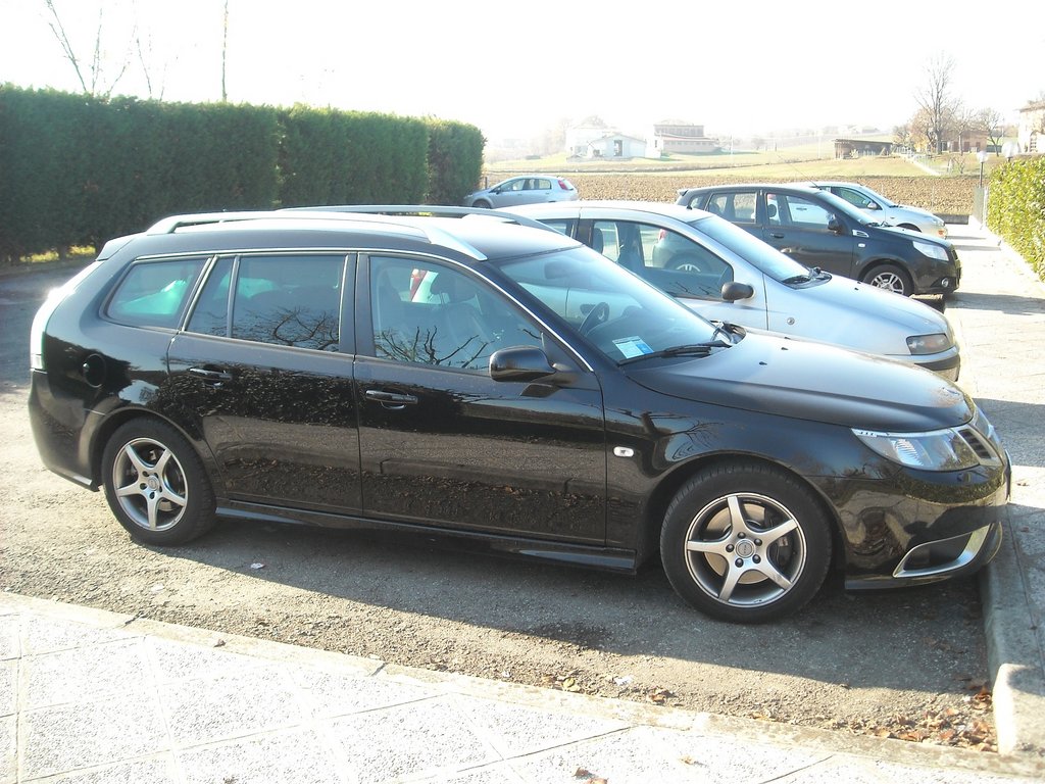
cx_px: 522
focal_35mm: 35
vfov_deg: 40.7
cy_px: 392
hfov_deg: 52.6
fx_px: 1057
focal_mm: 5.7
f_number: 2.8
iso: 64
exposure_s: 1/154
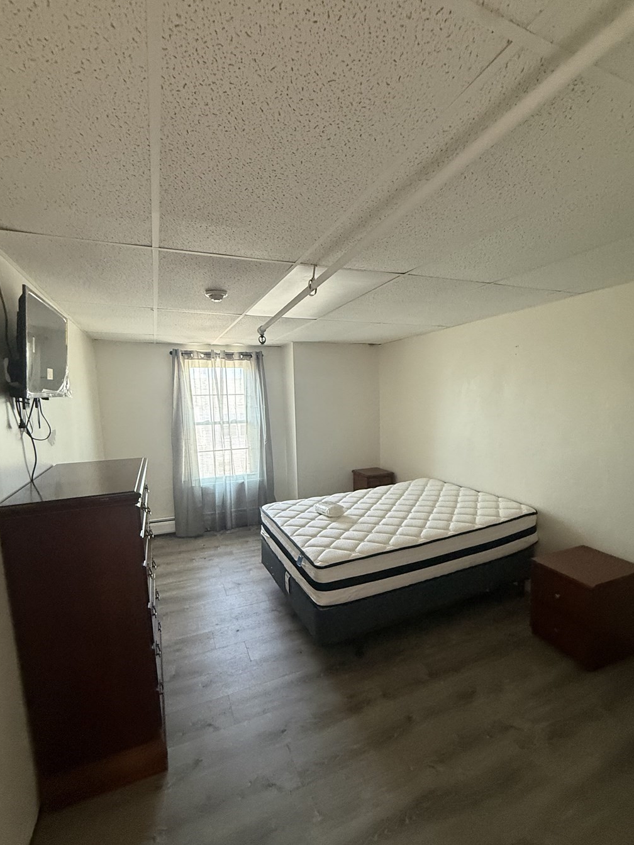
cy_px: 450
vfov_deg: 94.4
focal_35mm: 16
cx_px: 323
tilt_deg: -5.9
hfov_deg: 78.1
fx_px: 391
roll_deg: +0.9
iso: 500
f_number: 2.2
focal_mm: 2.22
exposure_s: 1/60
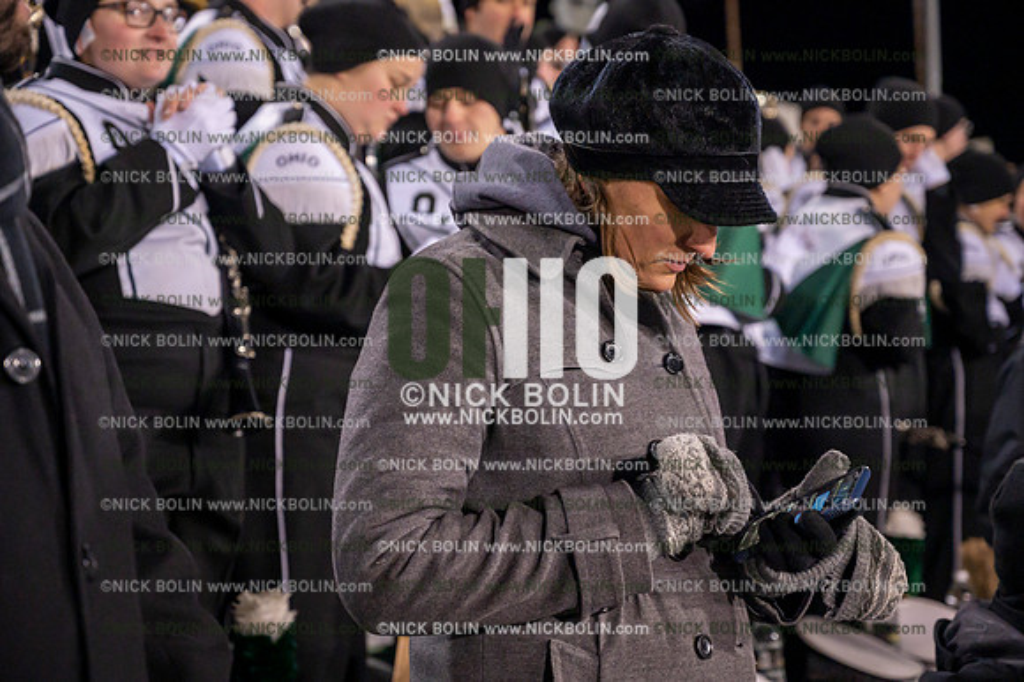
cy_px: 341
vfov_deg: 19.4
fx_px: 1990
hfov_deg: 28.9
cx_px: 512
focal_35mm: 70
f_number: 4.5
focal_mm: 70
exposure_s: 1/640
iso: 5000
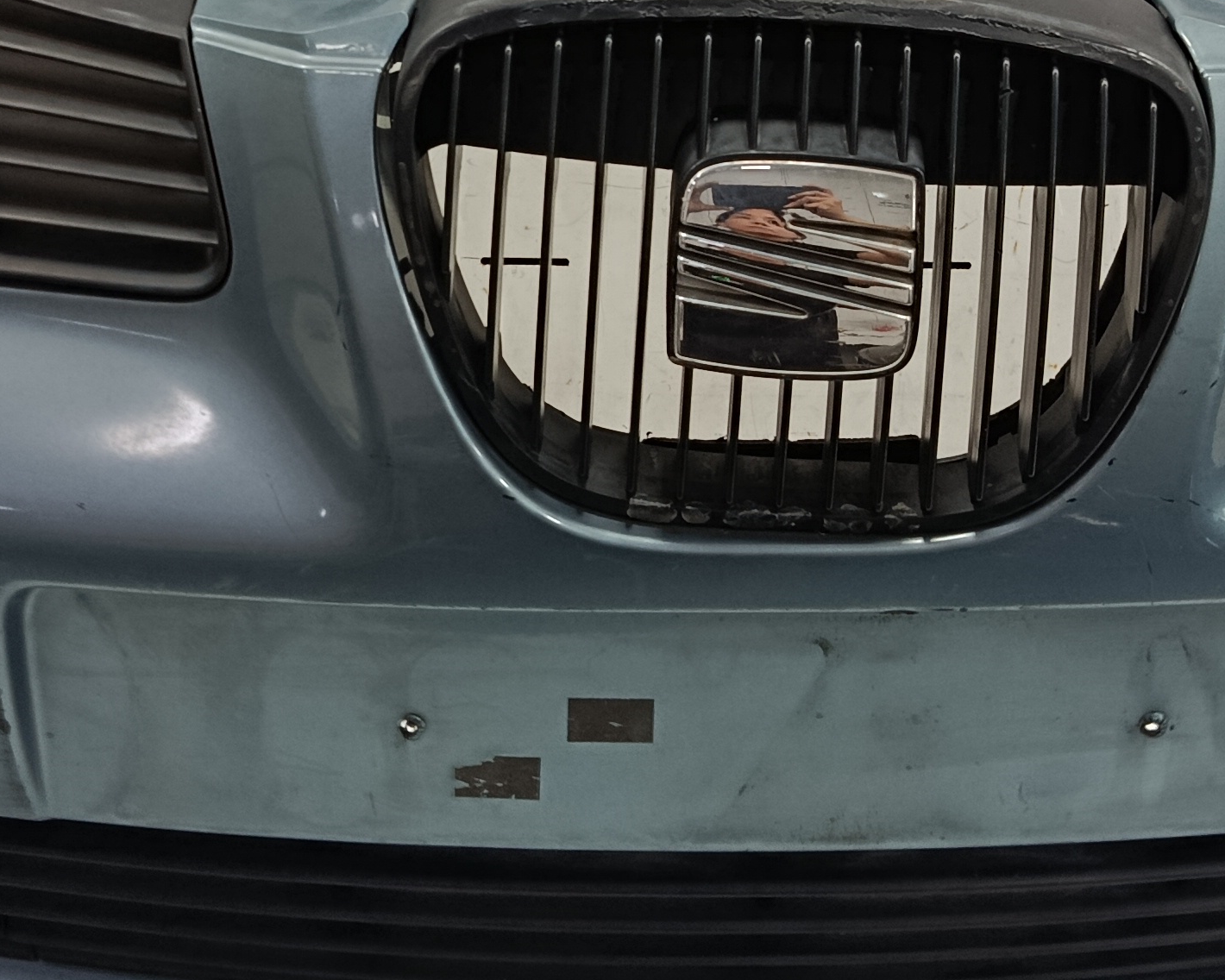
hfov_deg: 28.7
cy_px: 15
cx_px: 695
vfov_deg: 22.3
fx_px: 2393
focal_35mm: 66
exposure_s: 1/50
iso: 735
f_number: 1.7
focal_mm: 5.24
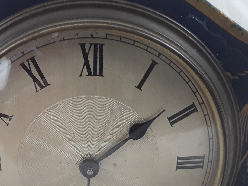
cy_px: 145
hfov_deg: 38.6
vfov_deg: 29.1
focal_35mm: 49
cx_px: 89
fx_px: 351
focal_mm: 2.91
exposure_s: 1/33
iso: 40
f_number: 1.9
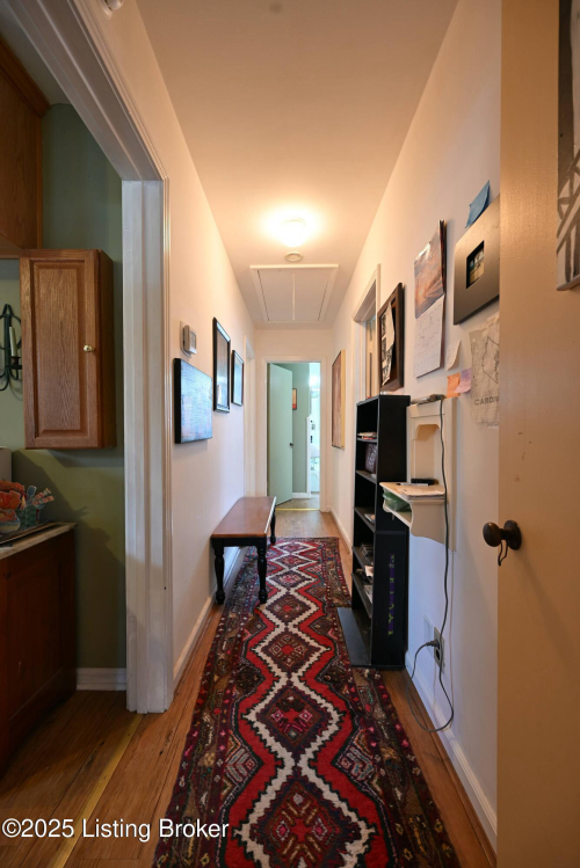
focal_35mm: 14
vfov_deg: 104.2
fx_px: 338
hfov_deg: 81.3
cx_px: 290
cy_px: 434
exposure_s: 1/5
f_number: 5.6
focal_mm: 14
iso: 720
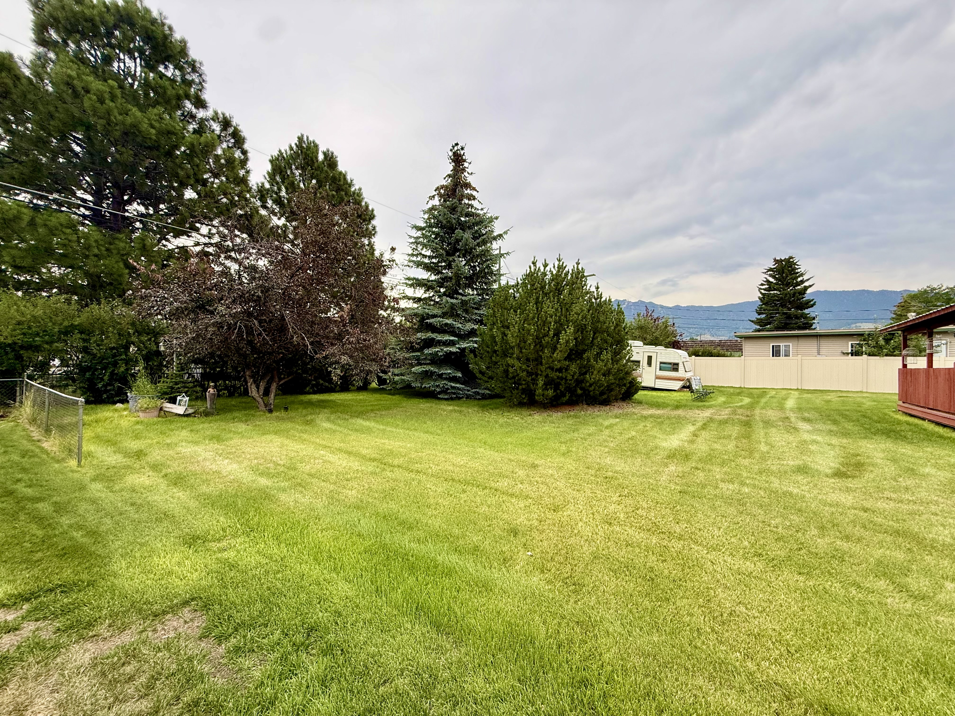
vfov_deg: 85.7
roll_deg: -0.9
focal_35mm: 14
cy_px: 358
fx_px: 386
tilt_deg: +3.0
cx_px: 478
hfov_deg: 102.1
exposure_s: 1/307
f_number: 2.2
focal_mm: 2.22
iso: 50
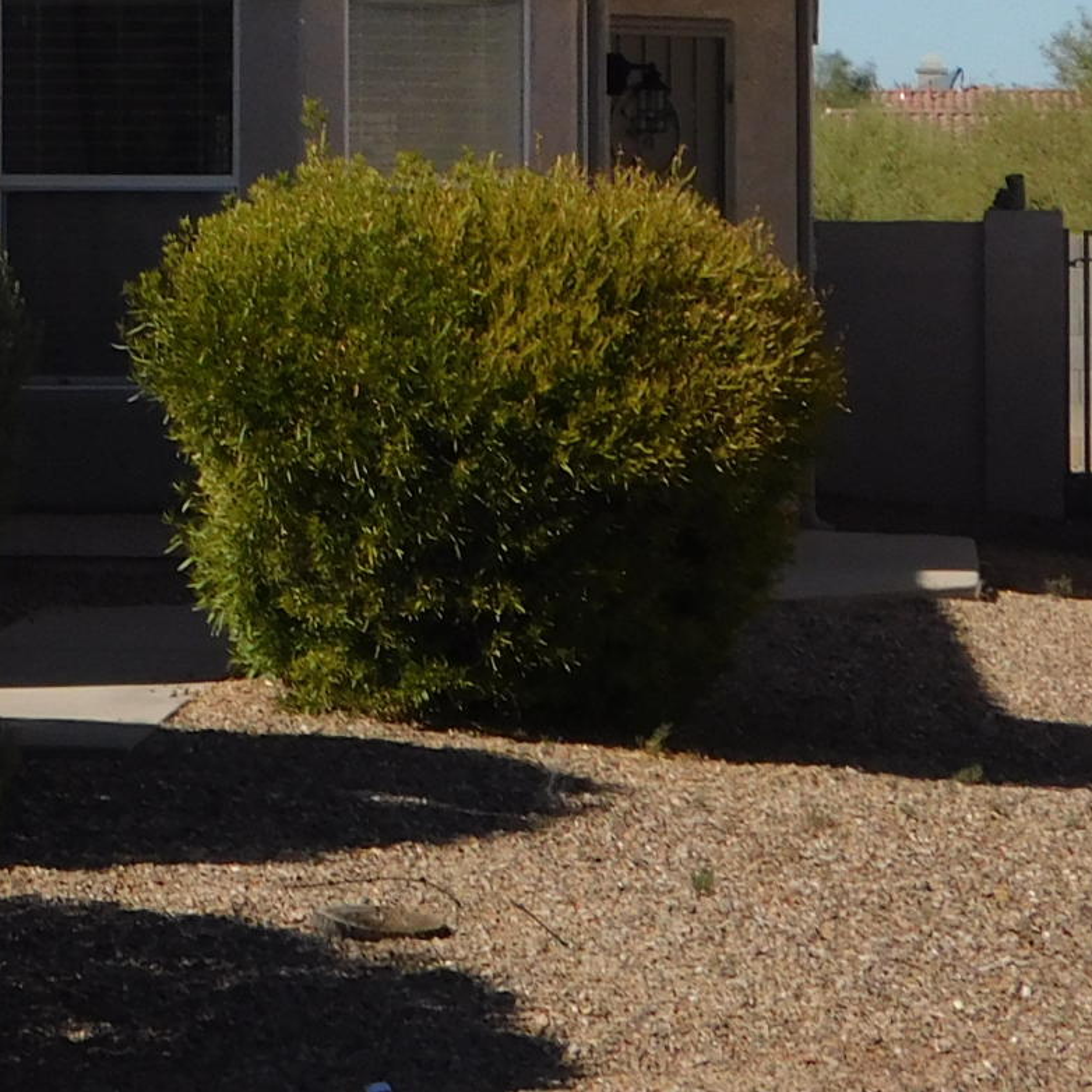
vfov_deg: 8.7
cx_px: -665
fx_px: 7138
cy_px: -84
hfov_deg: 8.5
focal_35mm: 200
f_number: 8
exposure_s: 1/400
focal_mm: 10.4
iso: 125
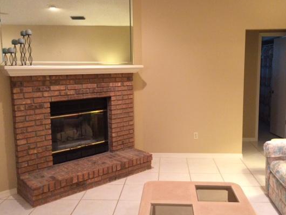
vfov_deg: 40.7
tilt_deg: -6.7
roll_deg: +1.4
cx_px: 155
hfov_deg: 52.5
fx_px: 289
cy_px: 104
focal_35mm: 35
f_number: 2.2
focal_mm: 4.15
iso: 320
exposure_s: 1/30
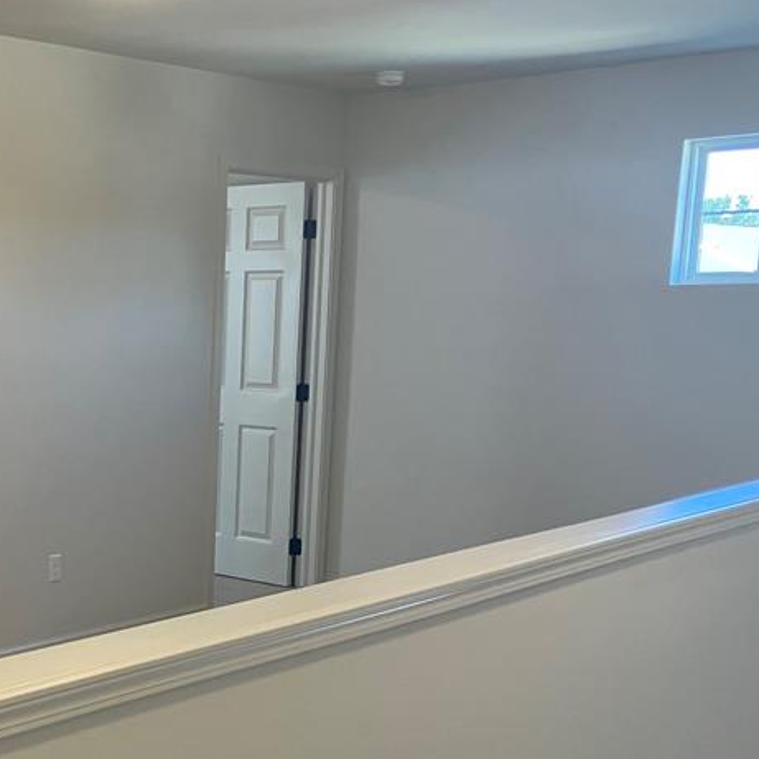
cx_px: 68
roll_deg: +0.3
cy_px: 609
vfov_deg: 30.3
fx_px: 1364
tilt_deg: -12.3
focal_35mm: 55
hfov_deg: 29.7
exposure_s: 1/60
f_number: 1.8
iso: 100
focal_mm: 3.99
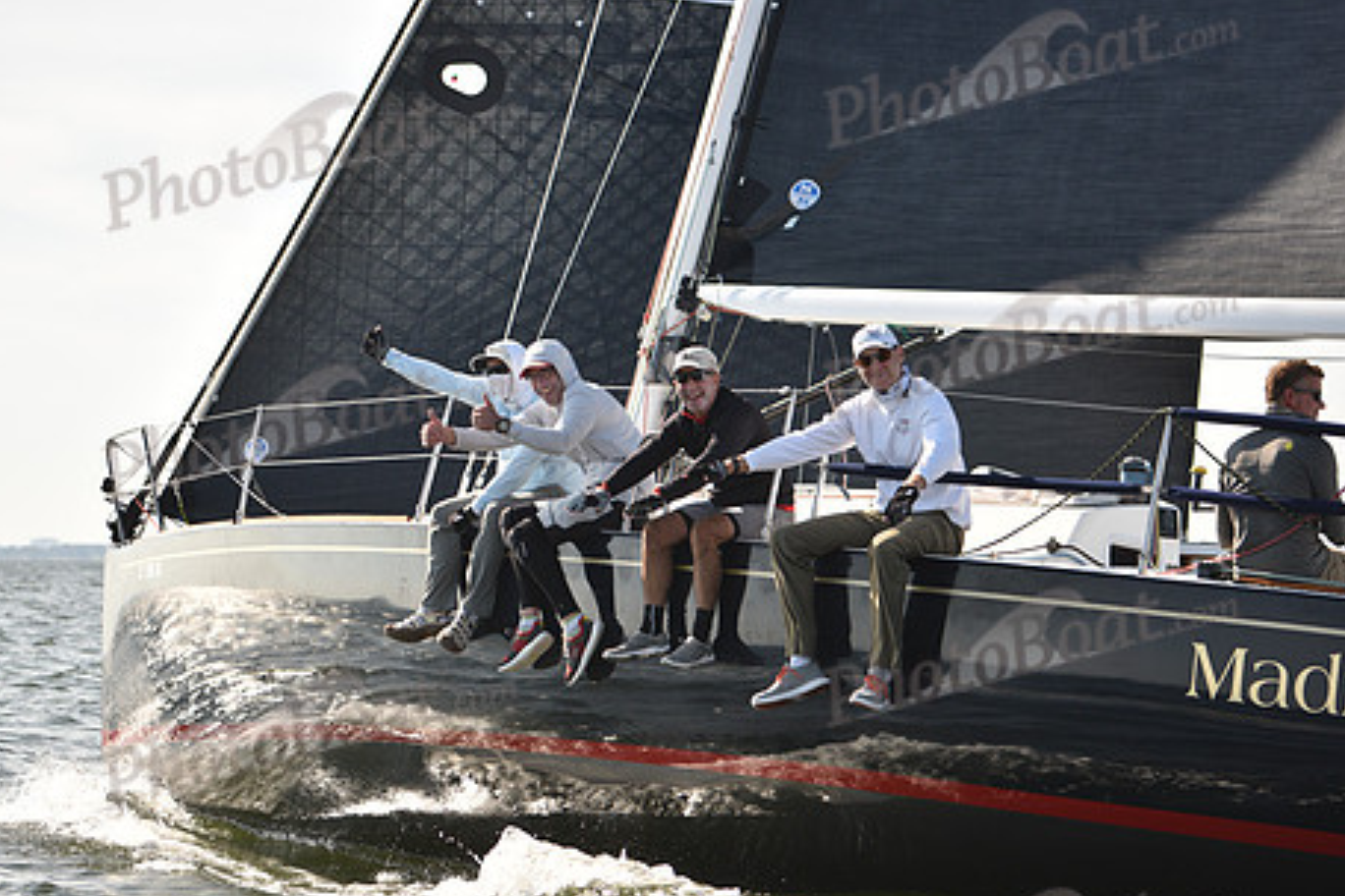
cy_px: 538
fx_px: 3325
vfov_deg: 15.3
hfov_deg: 22.9
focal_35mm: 89
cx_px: 672
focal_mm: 70
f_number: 2.8
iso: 250
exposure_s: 1/1000
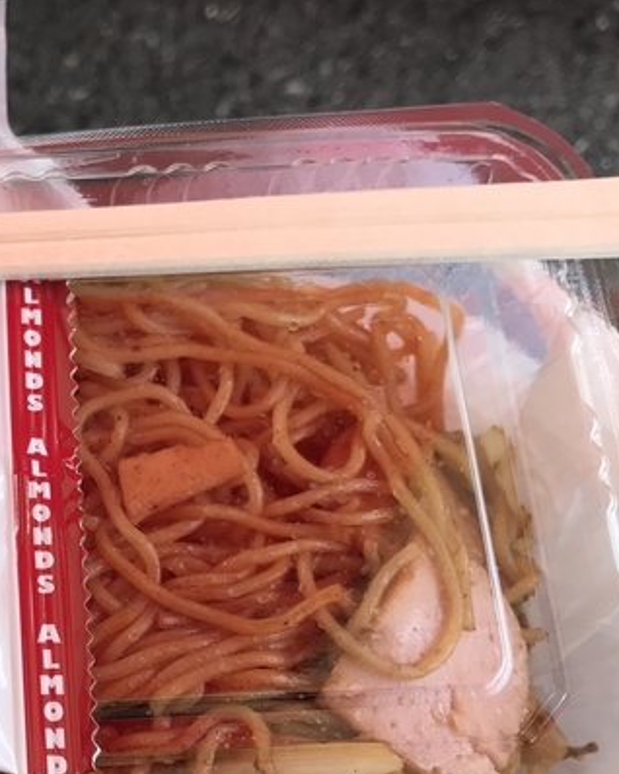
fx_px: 1260
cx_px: -12
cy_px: 482
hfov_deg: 26.1
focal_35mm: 55
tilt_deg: -75.0
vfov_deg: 34.0
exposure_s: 1/260
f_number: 1.8
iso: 20
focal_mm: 3.99
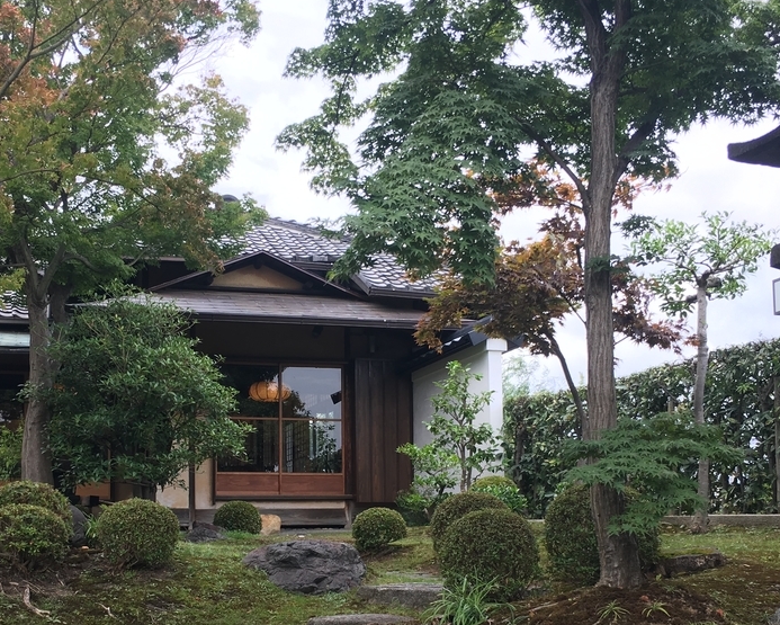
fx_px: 1132
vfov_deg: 30.4
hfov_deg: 38.0
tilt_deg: +6.0
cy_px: 454
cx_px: 353
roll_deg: +1.1
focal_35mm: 49
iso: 25
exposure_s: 1/262
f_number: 2.2
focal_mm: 4.15
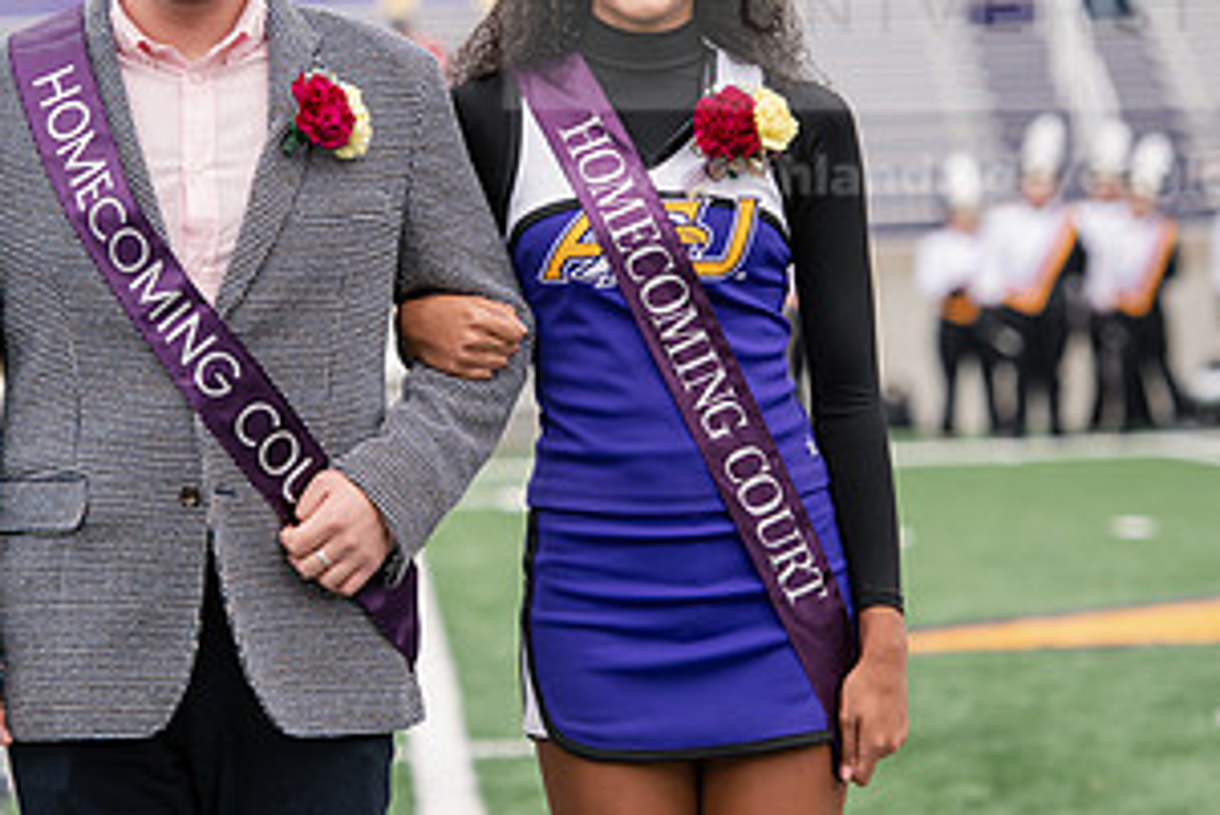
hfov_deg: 7.9
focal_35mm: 260
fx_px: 8815
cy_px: 262
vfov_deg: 5.3
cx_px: 381
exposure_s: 1/1000
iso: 400
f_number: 4
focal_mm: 135
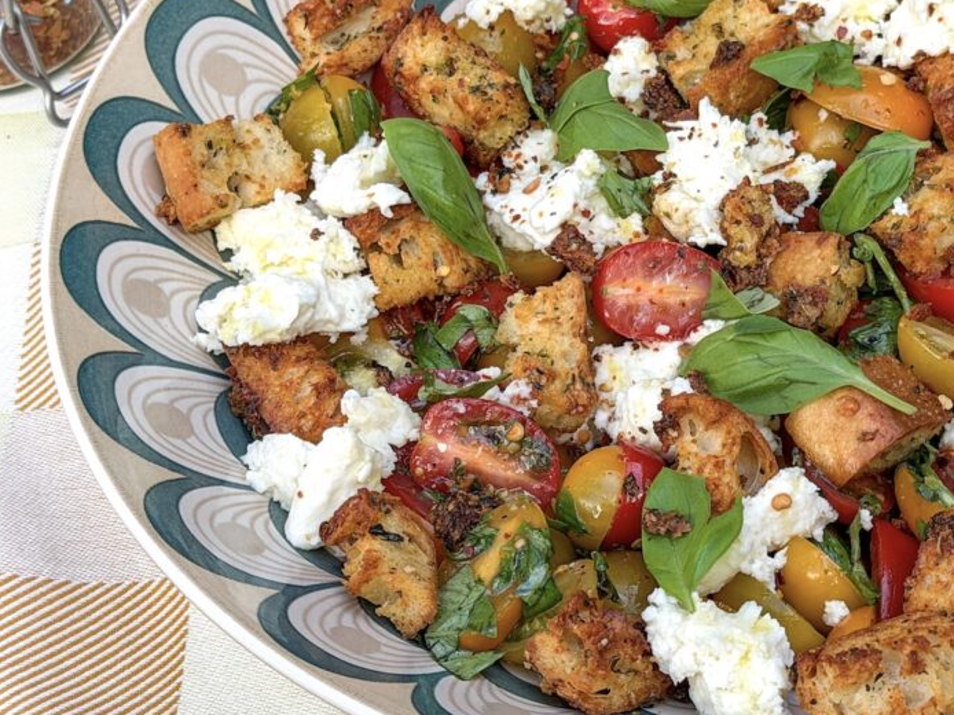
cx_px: 773
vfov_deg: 17.7
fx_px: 2287
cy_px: 235
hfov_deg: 23.2
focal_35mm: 83
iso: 64
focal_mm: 6.76
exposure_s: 1/450
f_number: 1.8
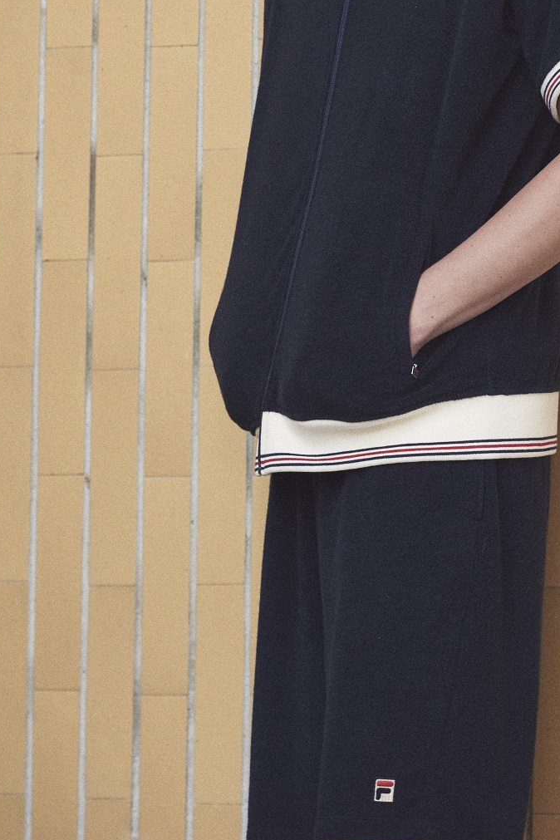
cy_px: 226
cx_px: 384
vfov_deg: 8.5
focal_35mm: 241
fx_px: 5623
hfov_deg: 5.7
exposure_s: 1/250
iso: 800
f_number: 4
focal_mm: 135
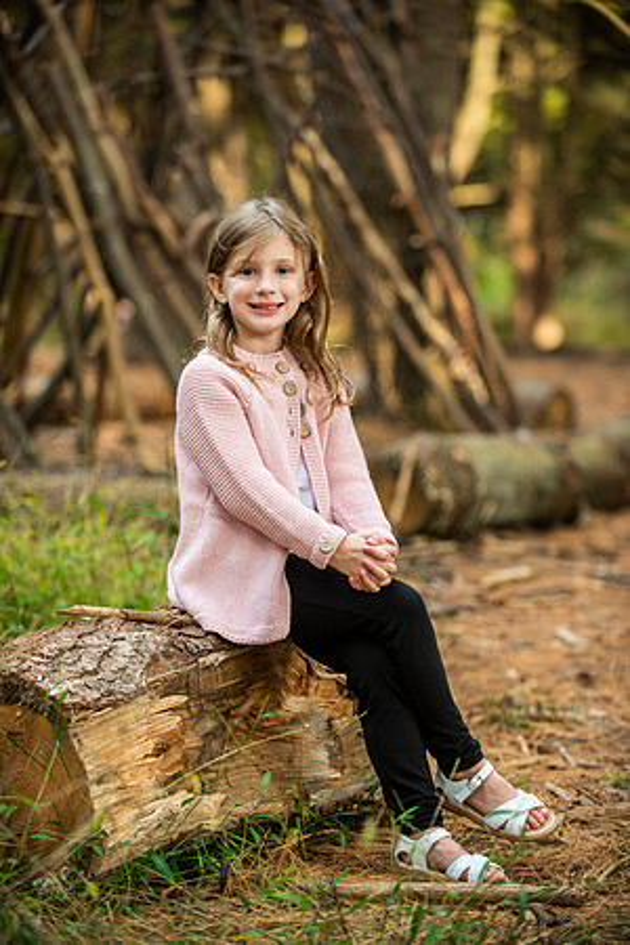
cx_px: 315
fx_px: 2756
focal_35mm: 105
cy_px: 472
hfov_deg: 13.0
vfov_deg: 19.5
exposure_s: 1/60
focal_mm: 105
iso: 250
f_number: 2.8
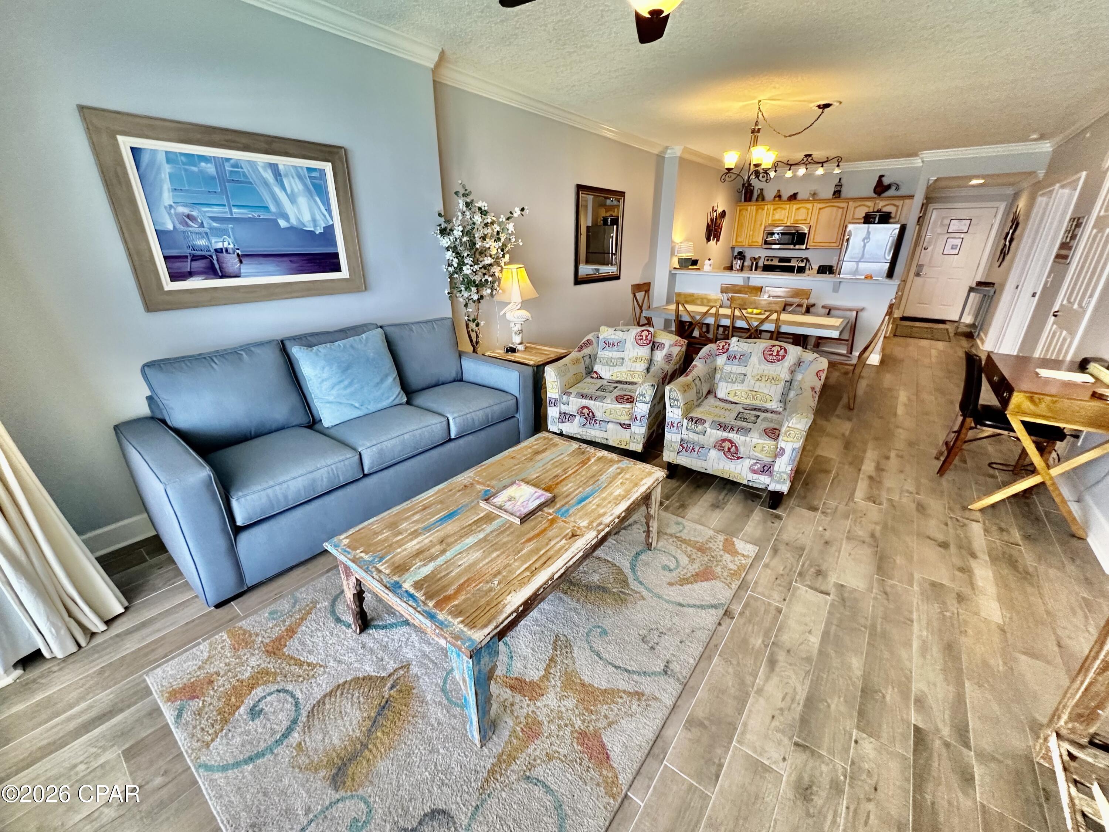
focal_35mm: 14
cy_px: 416
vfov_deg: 85.7
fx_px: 449
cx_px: 554
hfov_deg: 102.1
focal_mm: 2.22
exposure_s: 1/120
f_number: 2.2
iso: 320
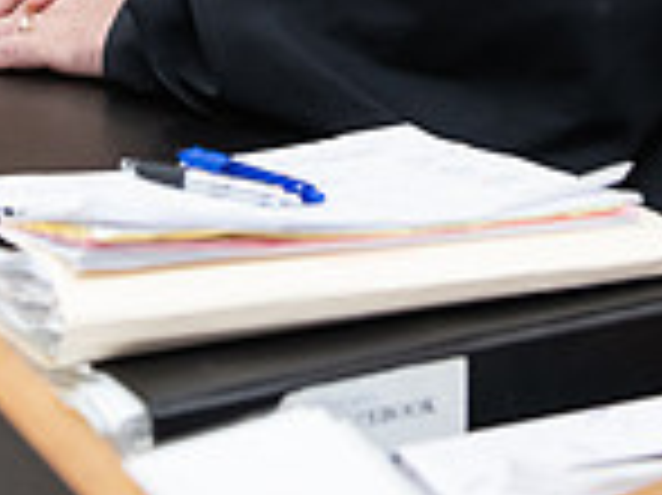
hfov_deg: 14.4
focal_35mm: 137
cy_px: -358
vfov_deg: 10.3
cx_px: 311
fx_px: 2618
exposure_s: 1/200
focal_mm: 36
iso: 1250
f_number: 4
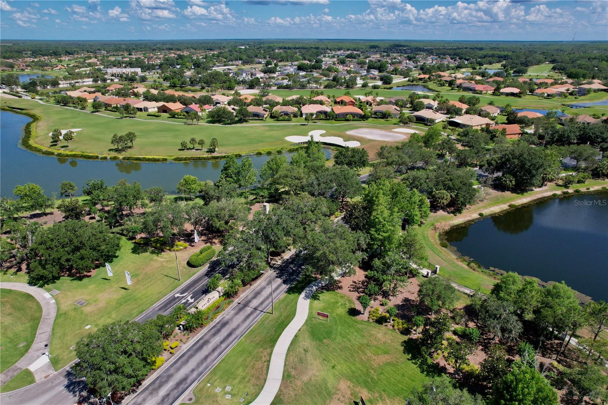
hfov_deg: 78.6
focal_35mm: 22
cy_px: 202
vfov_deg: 57.2
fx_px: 371
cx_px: 304
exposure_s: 1/3200
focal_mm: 8.38
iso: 200
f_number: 2.8
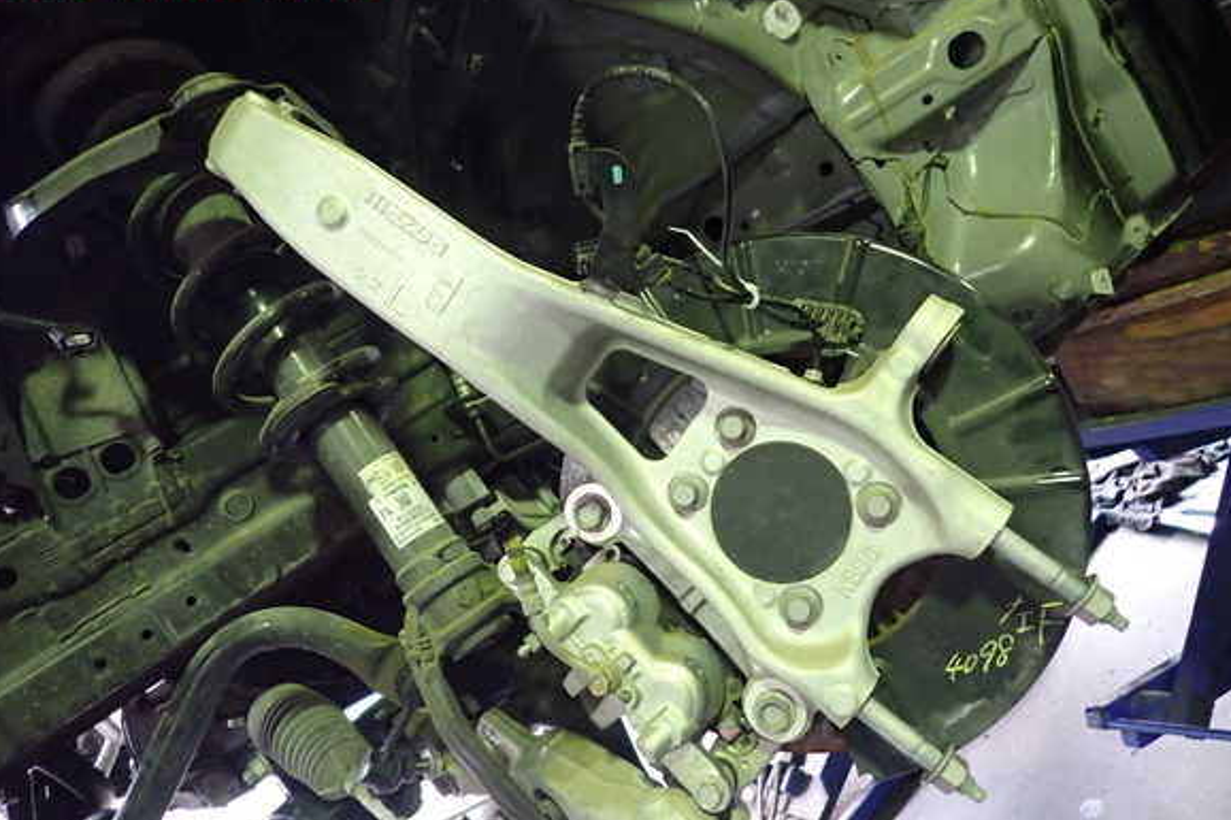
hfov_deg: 67.4
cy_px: 430
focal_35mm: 27
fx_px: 923
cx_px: 628
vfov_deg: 47.9
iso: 500
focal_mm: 4.5
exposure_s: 1/30
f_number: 2
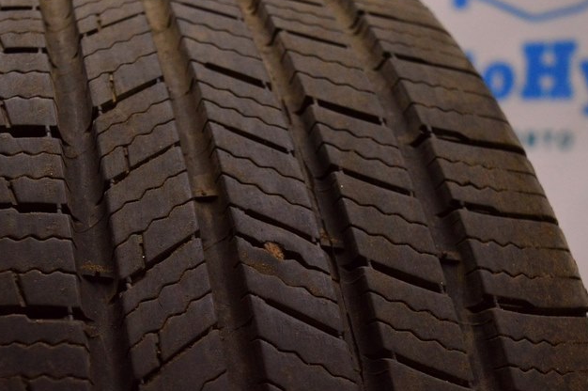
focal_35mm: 54
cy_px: 307
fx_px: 881
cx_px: 233
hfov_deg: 36.8
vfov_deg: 24.6
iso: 1600
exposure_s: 1/400
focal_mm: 22
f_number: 4
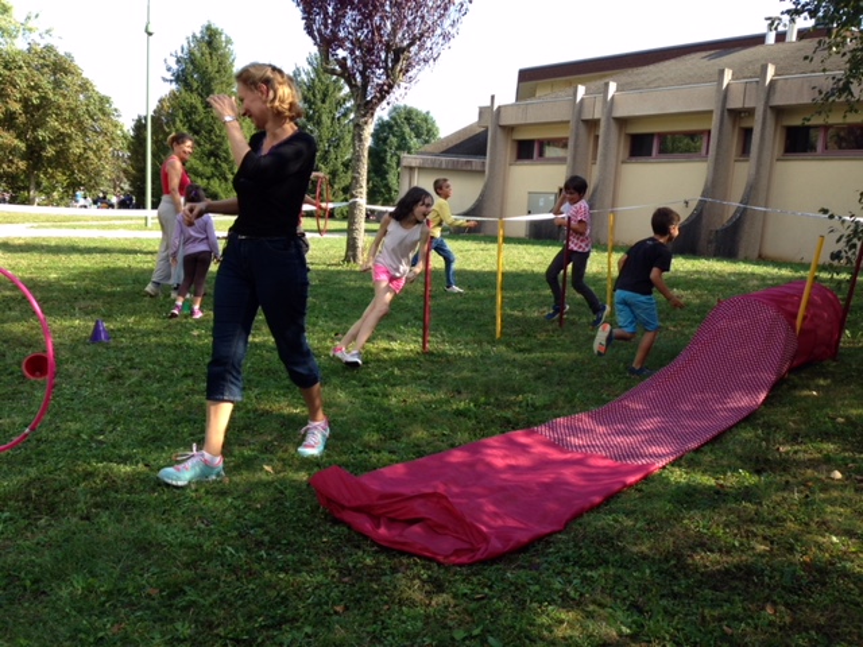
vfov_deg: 42.9
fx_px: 823
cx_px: 432
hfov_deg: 55.4
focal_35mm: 33
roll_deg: -3.6
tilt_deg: -8.9
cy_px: 324
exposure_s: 1/359
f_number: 2.4
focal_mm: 4.12
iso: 50
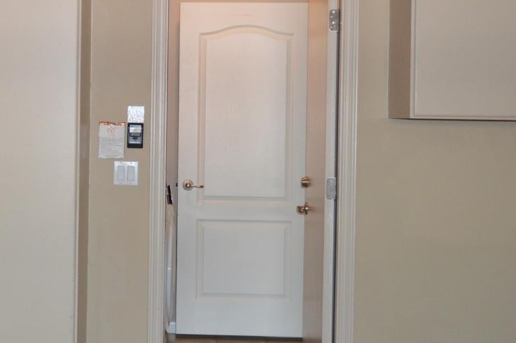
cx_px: 52
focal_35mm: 74
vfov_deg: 18.4
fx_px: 1060
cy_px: 125
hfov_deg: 26.4
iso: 720
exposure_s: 1/60
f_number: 3.5
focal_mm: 18
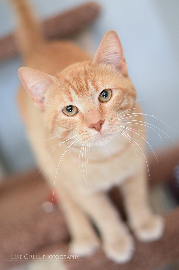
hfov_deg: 18.1
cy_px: 135
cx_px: 90
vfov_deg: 27.0
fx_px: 562
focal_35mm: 75
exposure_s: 1/400
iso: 800
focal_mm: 50
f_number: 1.4
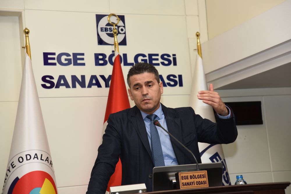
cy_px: 97
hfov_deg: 23.9
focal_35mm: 85
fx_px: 687
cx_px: 146
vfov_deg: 16.1
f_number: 5.6
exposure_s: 1/60
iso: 400
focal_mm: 85
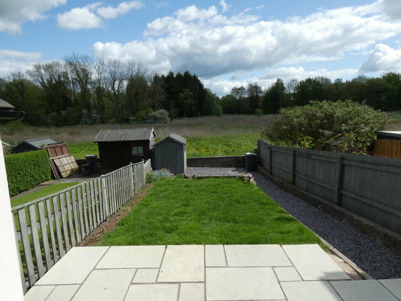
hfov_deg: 81.8
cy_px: 150
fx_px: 232
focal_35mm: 20
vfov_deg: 66.0
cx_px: 200
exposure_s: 1/1000
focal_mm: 3.6
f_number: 3.5
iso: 80
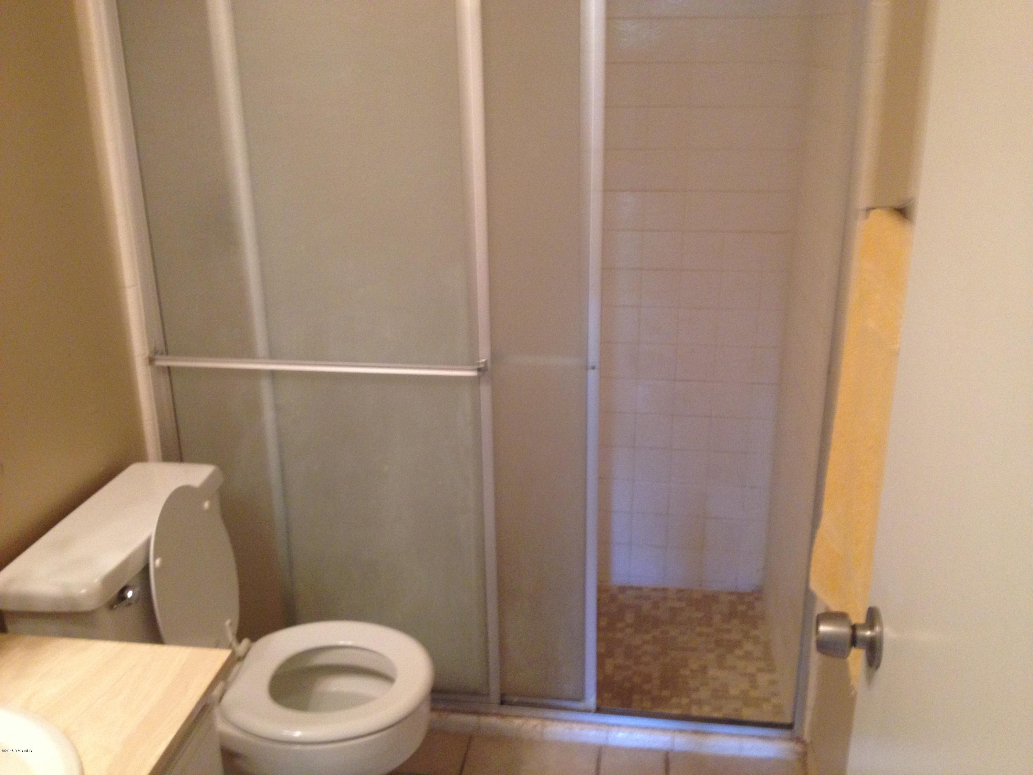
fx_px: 1044
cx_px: 516
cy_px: 388
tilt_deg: -19.4
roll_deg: +0.2
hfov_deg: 52.6
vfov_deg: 40.7
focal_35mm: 35
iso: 200
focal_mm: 4.28
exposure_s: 1/20
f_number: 2.4
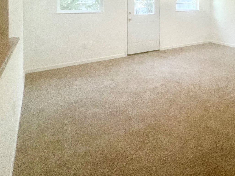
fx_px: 177
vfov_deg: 46.5
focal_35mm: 26
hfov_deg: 64.7
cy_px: 10
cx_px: 165
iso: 160
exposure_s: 1/60
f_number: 1.8
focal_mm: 1.57
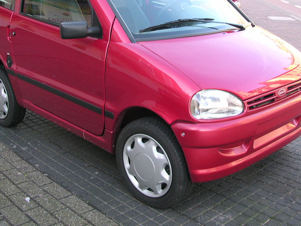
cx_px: 161
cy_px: 80
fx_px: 443
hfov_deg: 37.5
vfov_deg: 28.4
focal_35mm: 51
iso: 100
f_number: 2.7
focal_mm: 5.6
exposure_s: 1/57.4
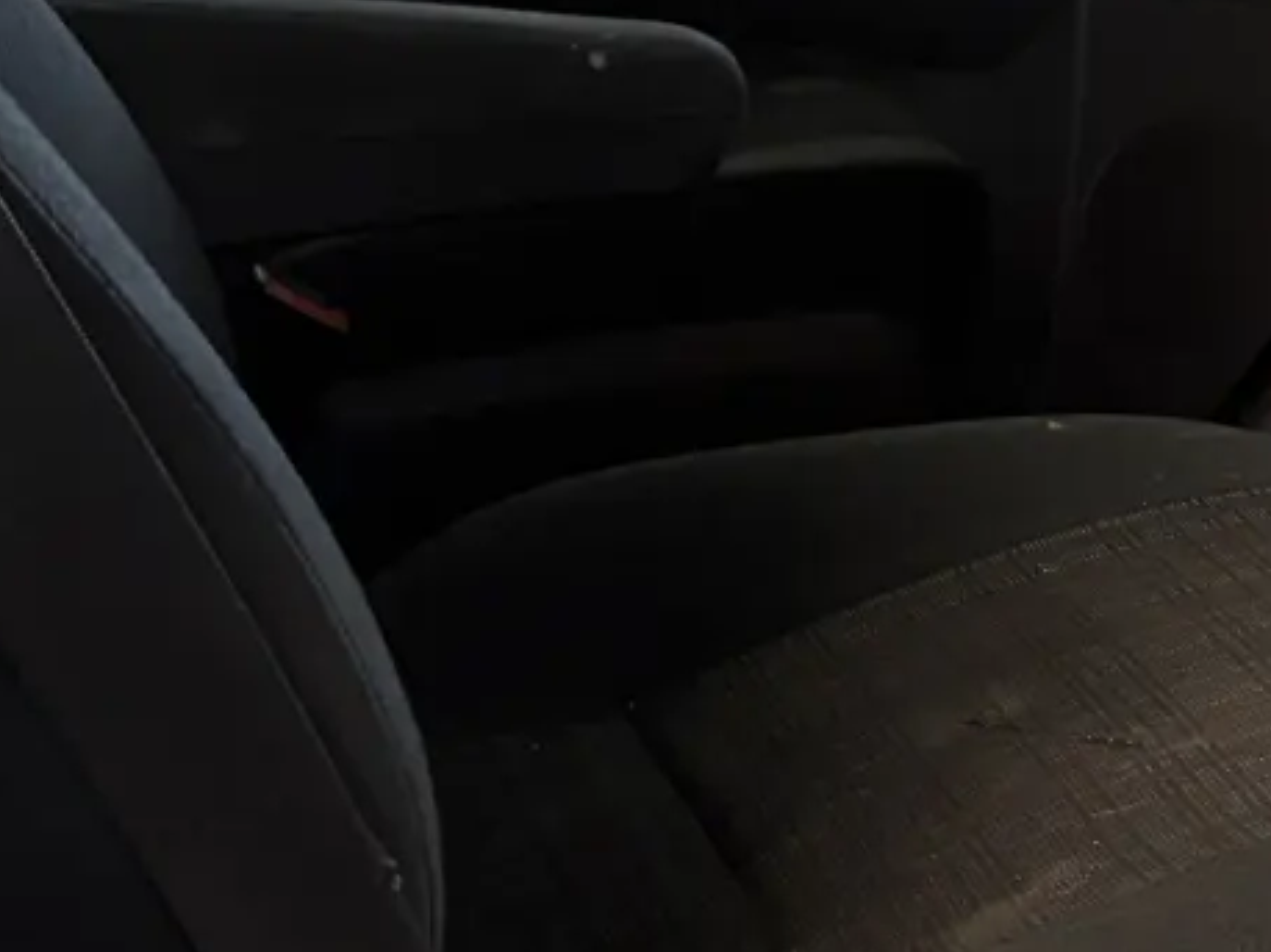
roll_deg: +2.1
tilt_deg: -14.7
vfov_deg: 13.6
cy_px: 319
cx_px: 1857
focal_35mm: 109
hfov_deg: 16.6
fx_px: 4000
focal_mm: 5.96
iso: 125
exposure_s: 1/74
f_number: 1.6
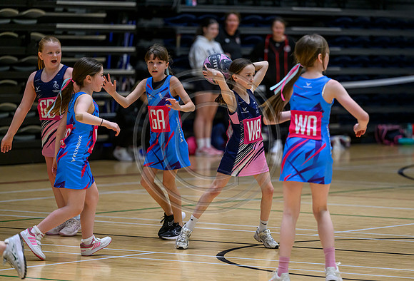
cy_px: 128
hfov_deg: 9.1
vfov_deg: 6.2
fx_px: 2608
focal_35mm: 225
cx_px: 232
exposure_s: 1/2000
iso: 3200
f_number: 3.2
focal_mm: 200
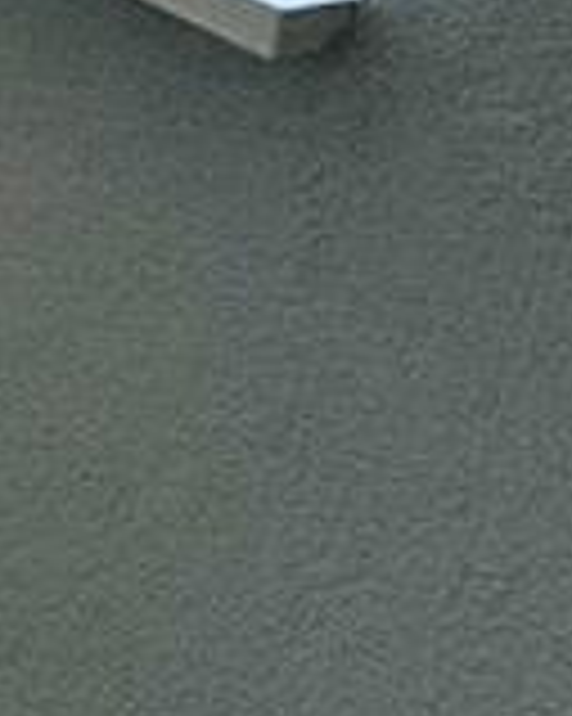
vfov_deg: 15.8
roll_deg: -1.4
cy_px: -594
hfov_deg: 9.4
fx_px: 2182
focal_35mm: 103
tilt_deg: -12.3
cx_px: -1401
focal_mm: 2.22
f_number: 2.2
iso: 125
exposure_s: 1/99
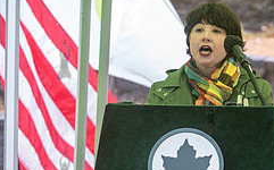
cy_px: 113
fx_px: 3297
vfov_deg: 3.0
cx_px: 199
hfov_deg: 4.8
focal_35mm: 442
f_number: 5.6
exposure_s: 1/250
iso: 640
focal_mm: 170
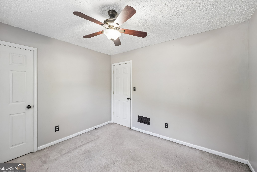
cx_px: 128
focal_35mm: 14
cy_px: 86
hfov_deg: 104.3
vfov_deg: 81.2
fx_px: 100
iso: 320
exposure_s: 1/10
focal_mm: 14
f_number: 8
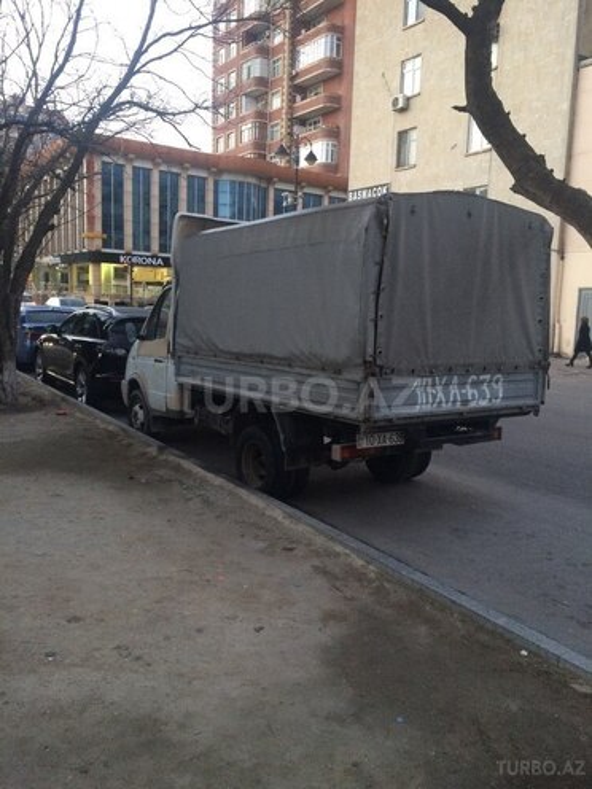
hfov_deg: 48.2
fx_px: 661
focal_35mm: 29
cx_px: 296
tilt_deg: -11.0
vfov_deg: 61.7
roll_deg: -0.5
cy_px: 394
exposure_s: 1/33
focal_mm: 4.15
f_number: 2.2
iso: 200
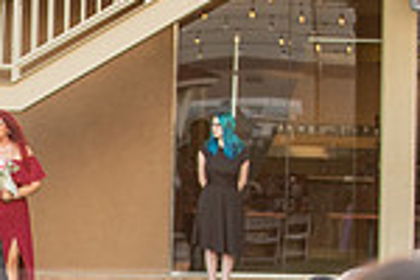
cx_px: -56
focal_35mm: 271
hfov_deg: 7.5
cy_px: 335
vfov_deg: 5.1
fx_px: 3161
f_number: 4
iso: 800
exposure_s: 1/320
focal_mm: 70
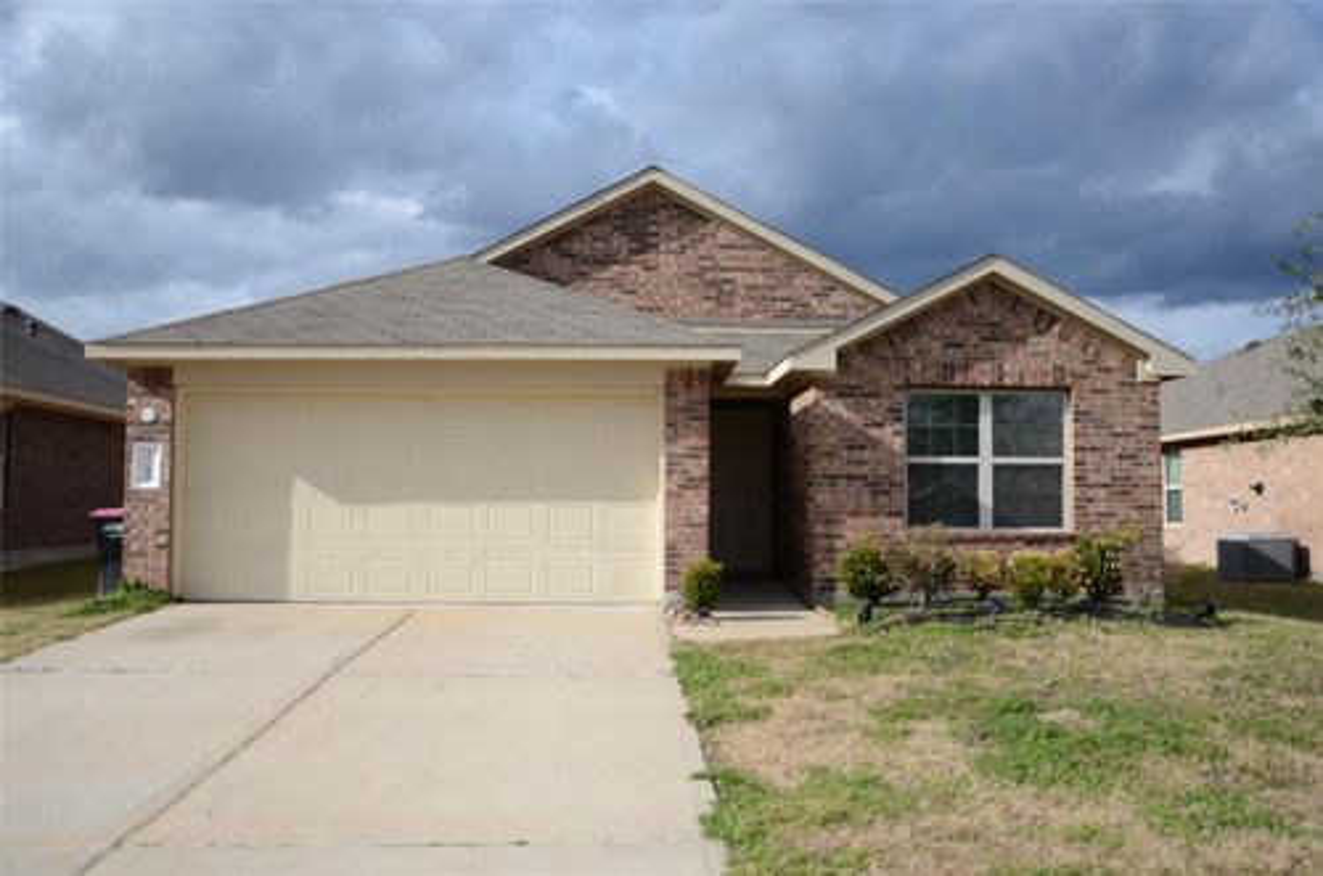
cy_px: 438
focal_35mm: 27
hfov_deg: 67.5
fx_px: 990
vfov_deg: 47.7
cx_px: 662
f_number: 4
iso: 250
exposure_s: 1/2000
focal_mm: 18
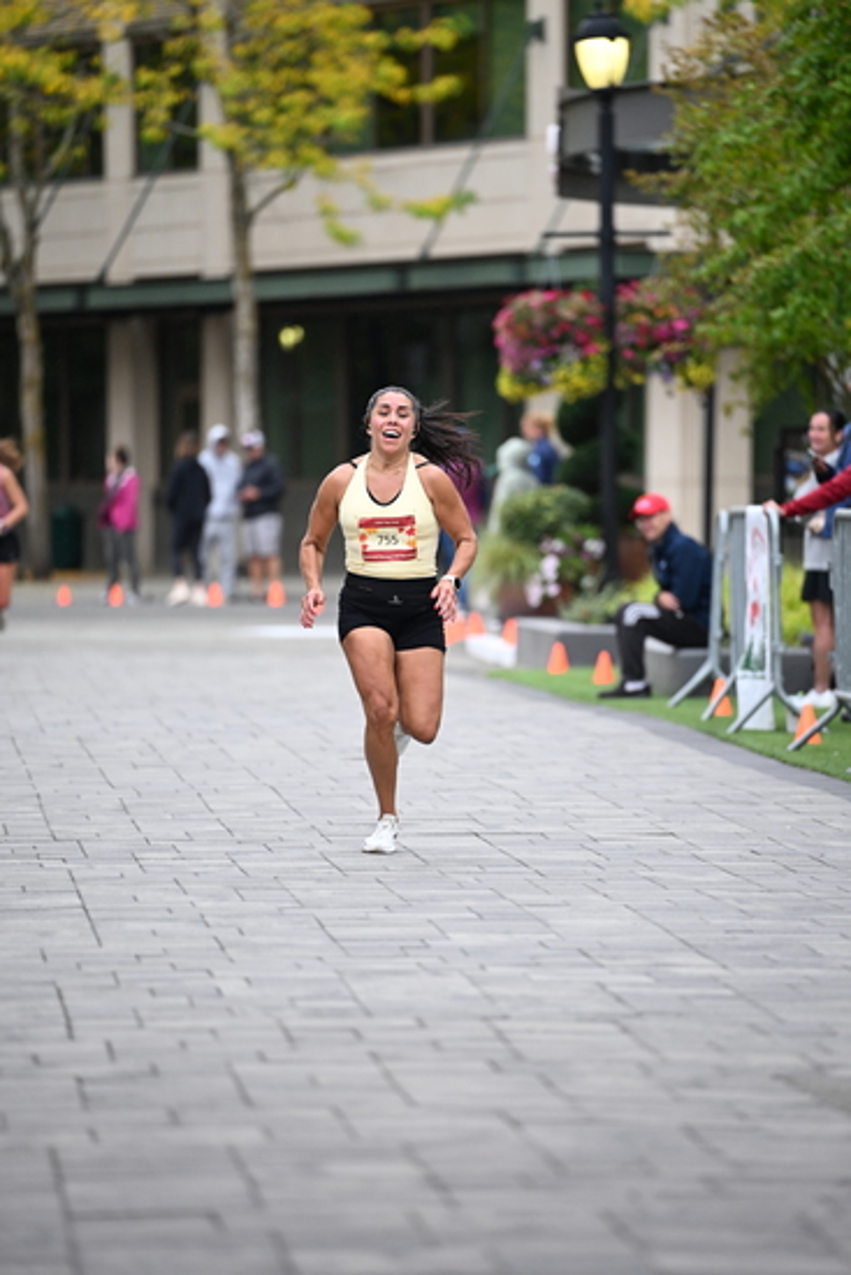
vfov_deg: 10.3
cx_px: 426
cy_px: 638
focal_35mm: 200
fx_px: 7087
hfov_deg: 6.9
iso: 1000
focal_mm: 200
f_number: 2.8
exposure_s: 1/1600
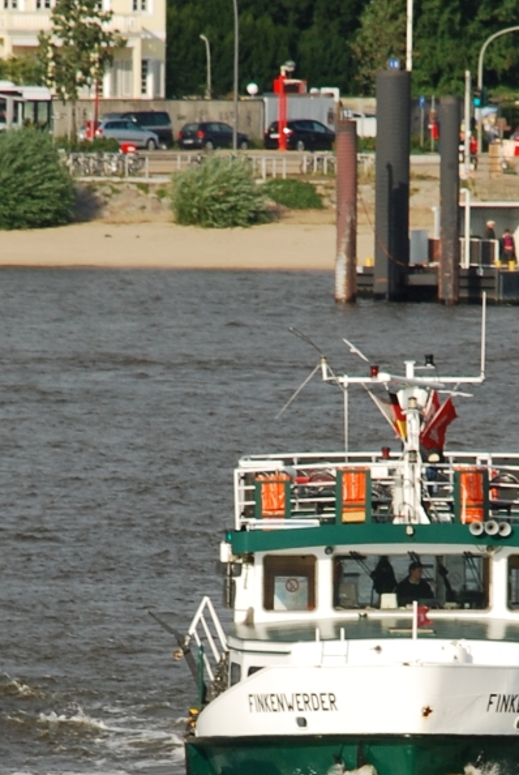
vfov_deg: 5.9
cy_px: 549
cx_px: 381
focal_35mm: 349
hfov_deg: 4.0
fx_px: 7517
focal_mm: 135
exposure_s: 1/250
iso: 160
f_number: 10
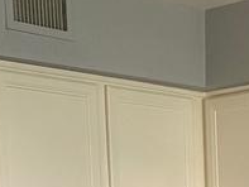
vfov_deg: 9.8
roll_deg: +1.3
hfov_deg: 14.4
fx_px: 972
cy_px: 438
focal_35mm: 135
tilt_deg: -9.8
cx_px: 244
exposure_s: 1/60
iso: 100
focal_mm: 4.25
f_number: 1.8
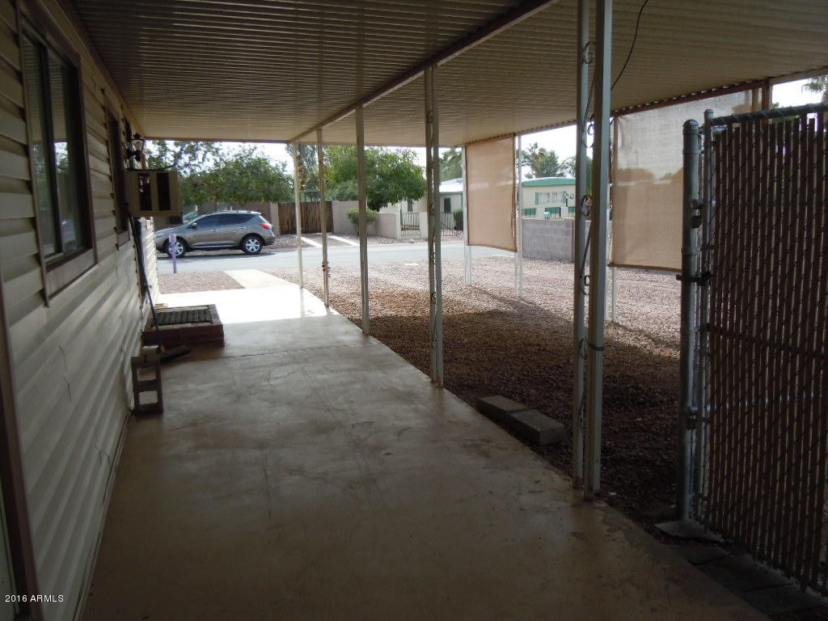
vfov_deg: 46.8
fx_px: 718
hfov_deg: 60.0
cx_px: 414
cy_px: 310
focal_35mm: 30
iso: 100
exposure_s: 1/500
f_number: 3.5
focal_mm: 5.4
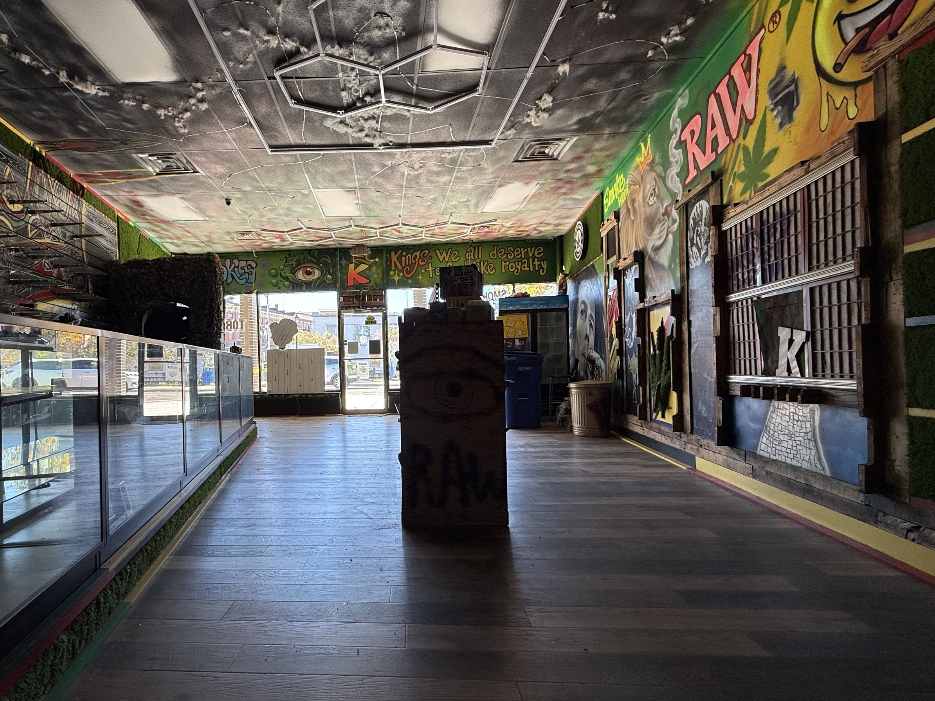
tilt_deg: +0.5
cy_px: 368
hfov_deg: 86.7
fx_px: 486
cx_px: 375
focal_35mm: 18
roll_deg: +1.6
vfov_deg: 71.6
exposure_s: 1/107
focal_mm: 2.22
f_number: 2.2
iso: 64
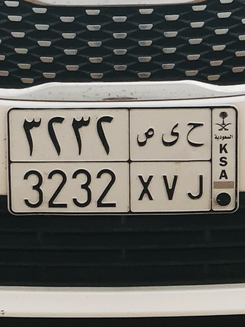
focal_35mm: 52
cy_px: 164
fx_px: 491
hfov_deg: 28.0
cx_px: 122
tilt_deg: -16.3
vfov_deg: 36.8
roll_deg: +1.2
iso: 16
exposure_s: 1/60
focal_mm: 6
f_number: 2.4
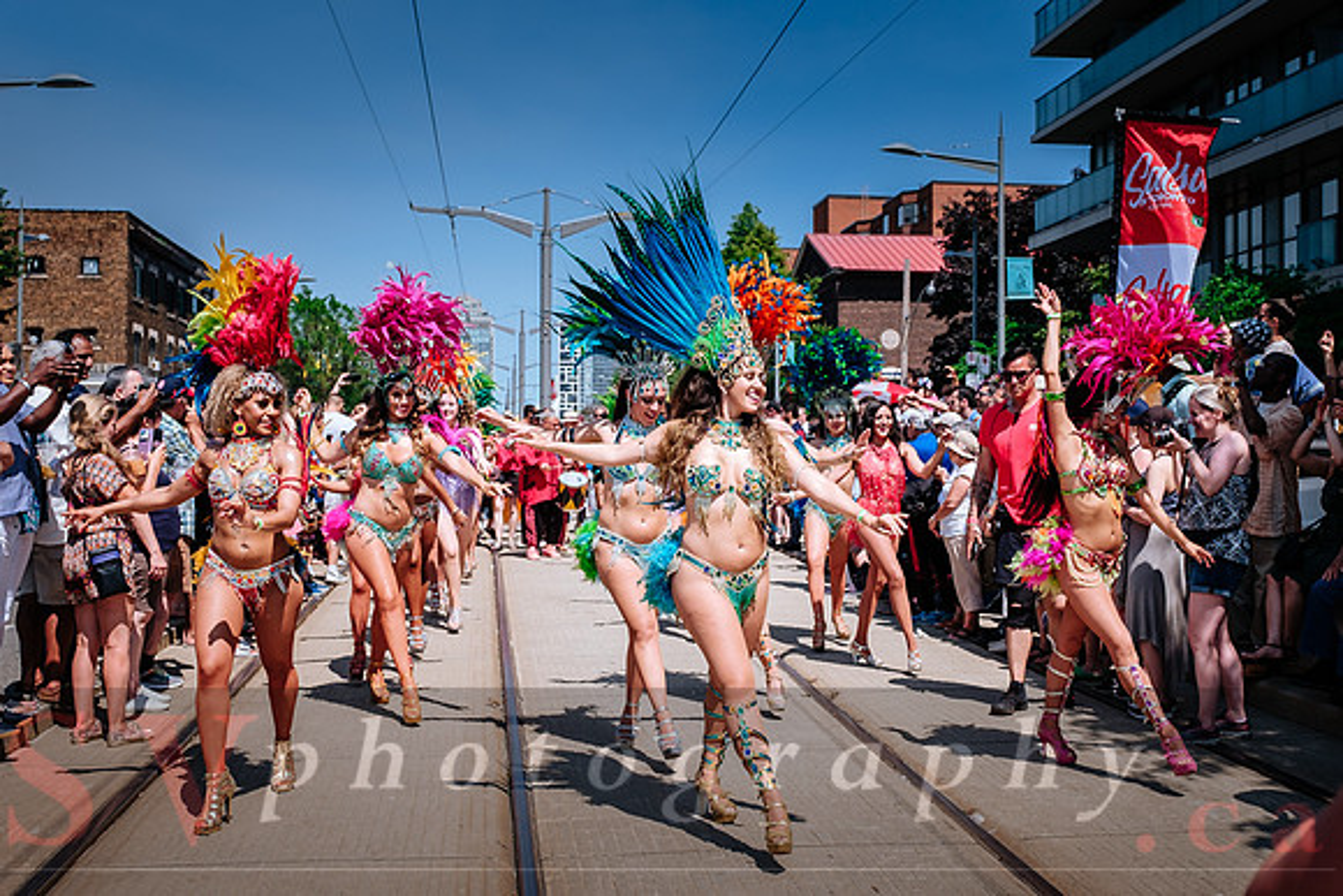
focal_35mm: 40
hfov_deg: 48.5
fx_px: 1489
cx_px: 709
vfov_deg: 33.5
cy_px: 446
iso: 200
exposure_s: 1/1600
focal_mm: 20
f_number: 4
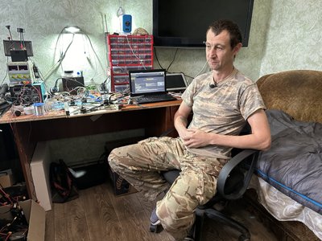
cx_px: 161
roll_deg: -0.1
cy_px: 120
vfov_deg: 56.8
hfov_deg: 71.6
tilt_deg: -18.7
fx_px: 223
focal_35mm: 24
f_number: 1.78
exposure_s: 1/50
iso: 400
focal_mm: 6.86
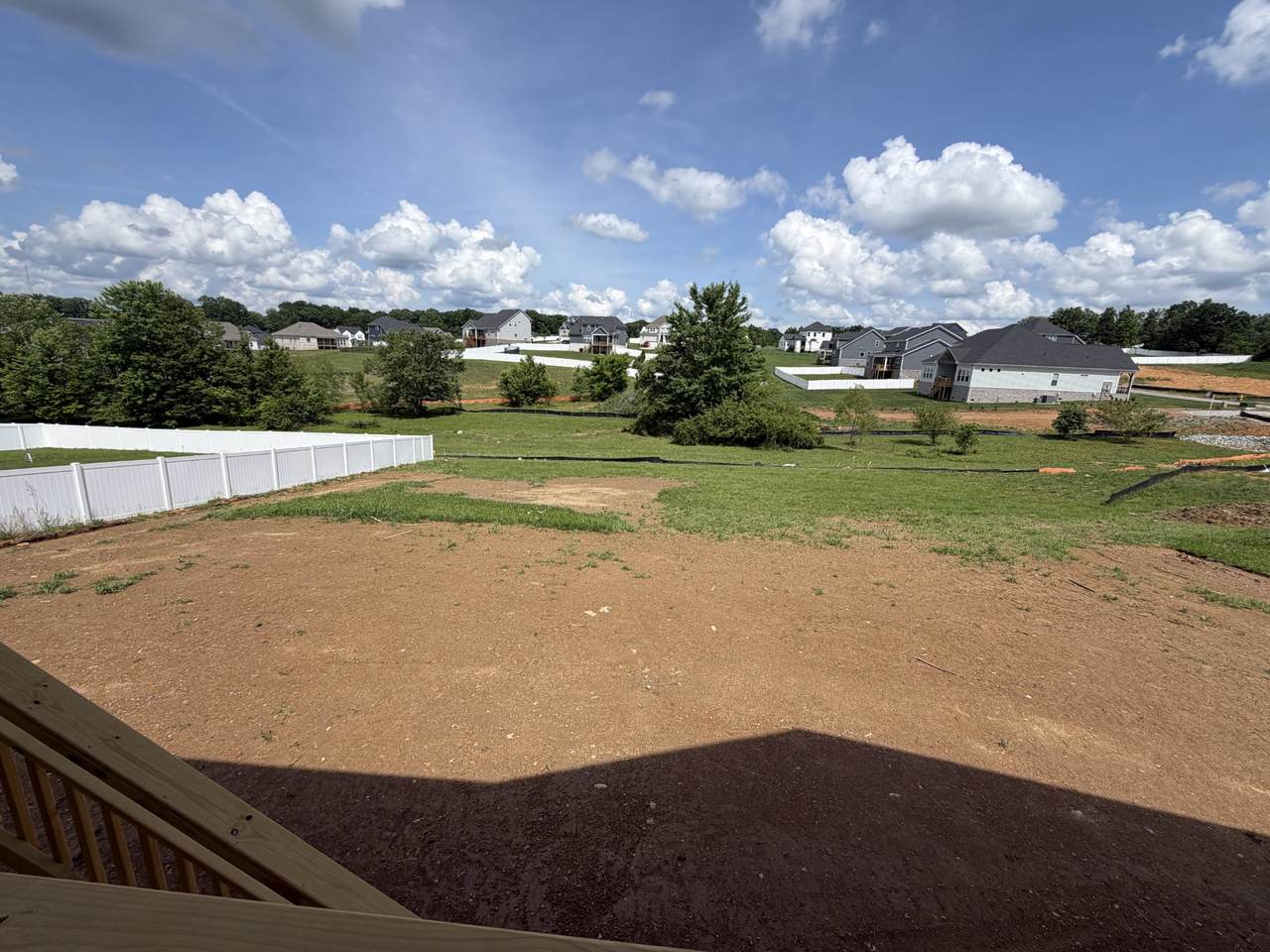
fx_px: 514
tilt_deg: -13.6
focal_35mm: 14
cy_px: 476
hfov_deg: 102.1
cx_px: 635
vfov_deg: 85.7
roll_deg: -2.5
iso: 20
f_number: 2.2
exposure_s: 1/1068
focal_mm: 2.22
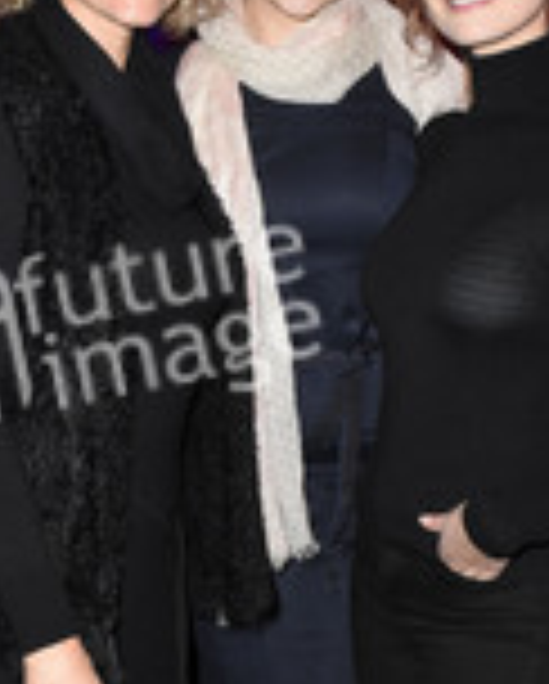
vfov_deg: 25.2
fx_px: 1500
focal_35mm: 74
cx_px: 220
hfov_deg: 20.7
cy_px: 558
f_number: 6.3
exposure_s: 1/60
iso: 1600
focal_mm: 20
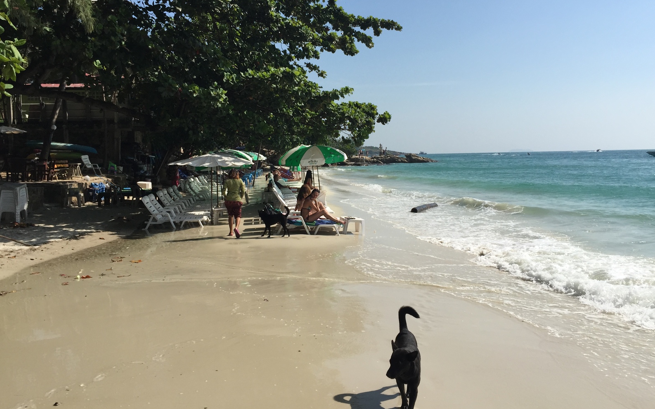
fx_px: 553
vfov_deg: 40.4
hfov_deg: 61.2
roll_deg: +0.1
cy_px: 165
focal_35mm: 31
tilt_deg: -1.4
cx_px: 329
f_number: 2.2
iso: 32
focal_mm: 4.15
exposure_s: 1/3597
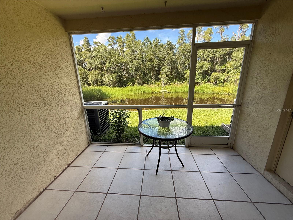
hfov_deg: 102.1
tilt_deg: -14.2
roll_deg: +1.7
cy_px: 110
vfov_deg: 85.7
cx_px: 146
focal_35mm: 14
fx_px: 119
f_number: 2.2
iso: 50
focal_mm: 2.22
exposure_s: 1/281
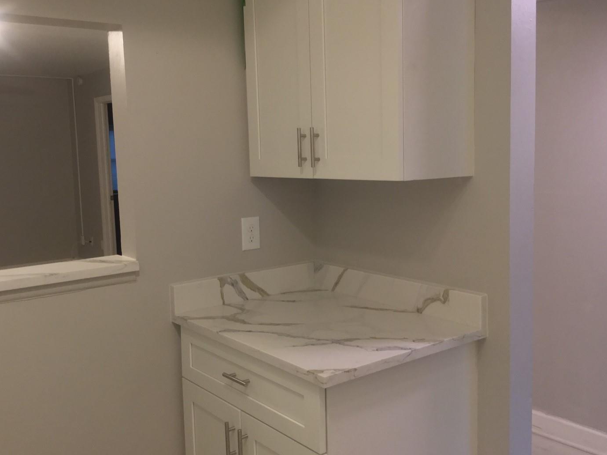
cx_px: 310
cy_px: 212
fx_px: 631
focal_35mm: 36
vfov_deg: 39.6
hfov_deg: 51.4
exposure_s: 1/30
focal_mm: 3.3
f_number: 2.4
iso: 100
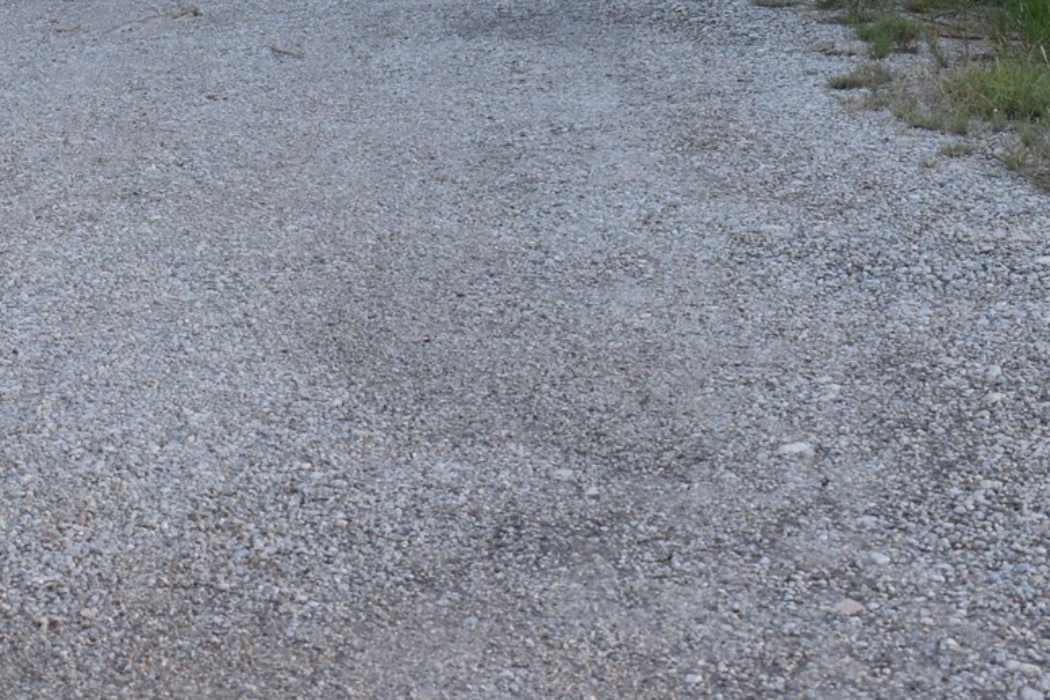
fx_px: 2811
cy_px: -246
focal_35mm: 96
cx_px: 414
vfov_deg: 13.6
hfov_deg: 21.1
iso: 360
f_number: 5.6
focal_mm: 23
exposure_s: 1/250
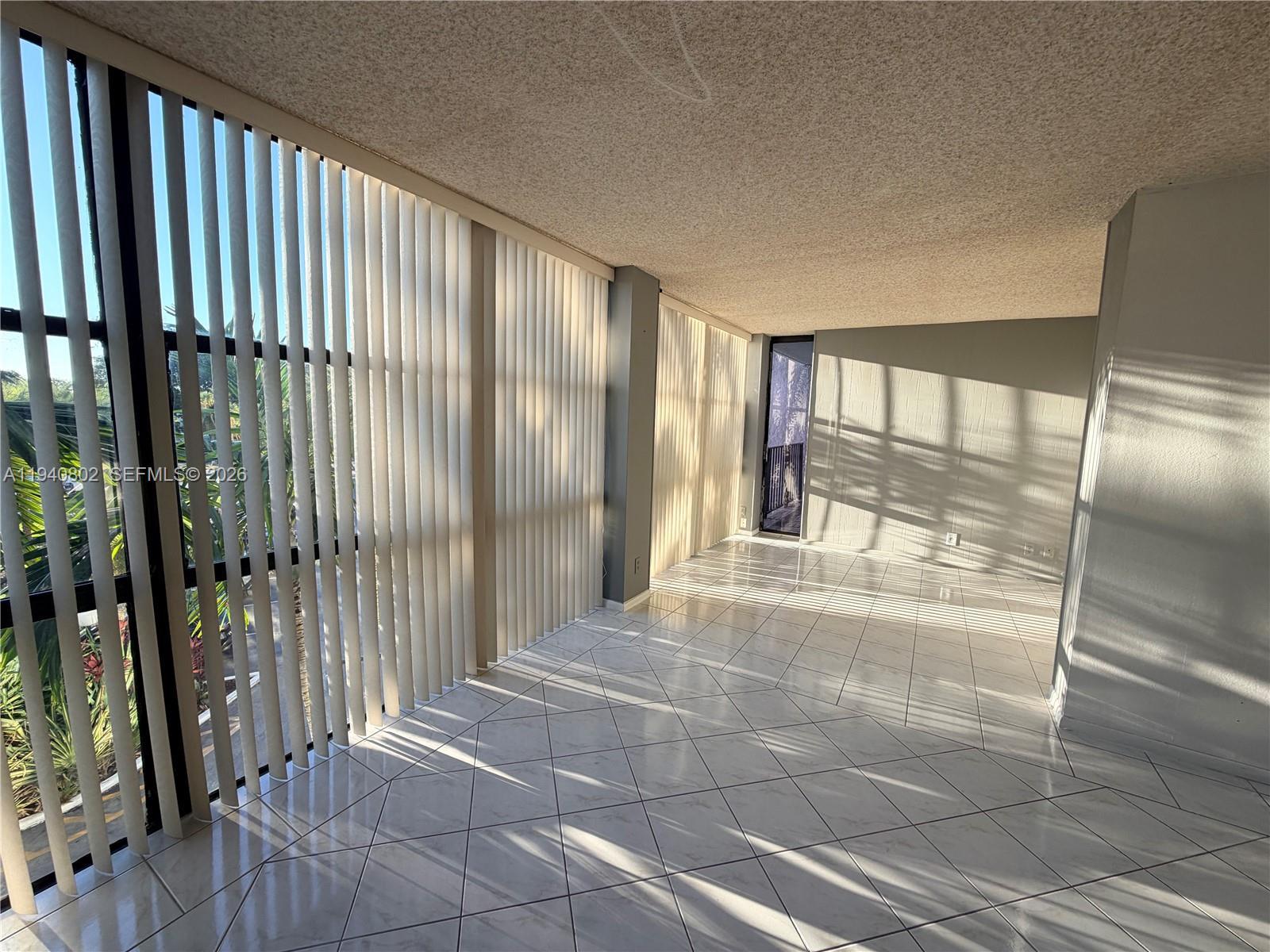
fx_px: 514
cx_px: 635
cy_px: 476
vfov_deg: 85.7
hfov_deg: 102.1
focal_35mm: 14
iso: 40
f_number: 2.2
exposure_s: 1/231
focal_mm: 2.22
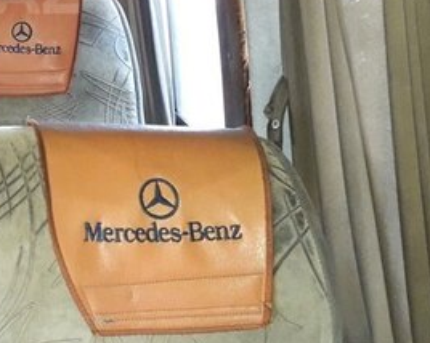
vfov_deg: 22.4
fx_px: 827
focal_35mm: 65
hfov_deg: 26.1
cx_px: -85
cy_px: -10
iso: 160
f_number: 1.9
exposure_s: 1/50
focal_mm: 3.6
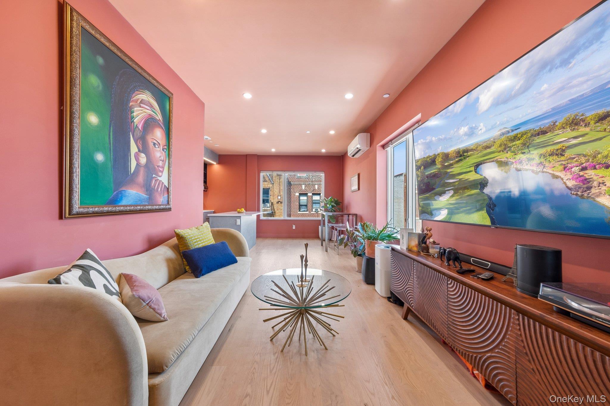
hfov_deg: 112.6
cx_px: 305
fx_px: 203
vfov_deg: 90.0
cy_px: 203
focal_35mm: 12
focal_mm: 8
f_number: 8
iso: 200
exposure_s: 1/6
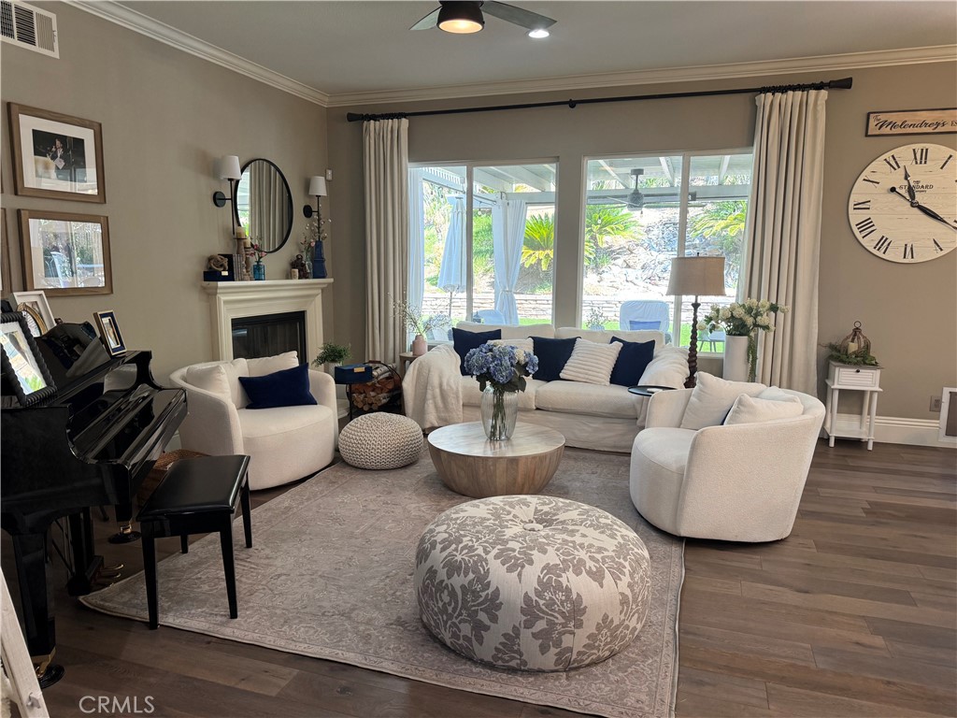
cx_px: 478
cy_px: 359
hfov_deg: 71.6
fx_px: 664
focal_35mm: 24
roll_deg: -0.7
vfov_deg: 56.8
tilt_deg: -9.5
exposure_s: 1/120
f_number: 1.78
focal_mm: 6.76
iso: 160
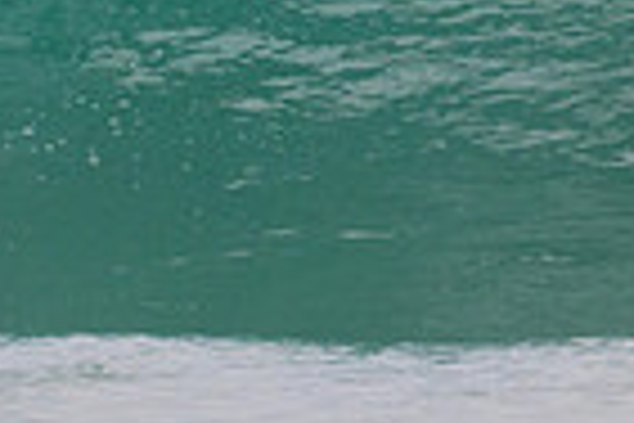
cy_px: -241
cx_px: -319
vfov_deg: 0.4
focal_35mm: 3298
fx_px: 58077
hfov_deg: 0.6
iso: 1250
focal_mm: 800
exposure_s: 1/2000
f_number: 11
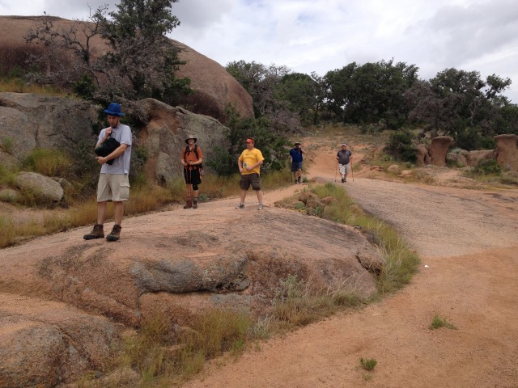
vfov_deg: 40.7
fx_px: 524
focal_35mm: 35
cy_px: 194
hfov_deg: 52.6
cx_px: 259
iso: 50
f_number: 2.4
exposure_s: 1/1672
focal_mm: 4.28
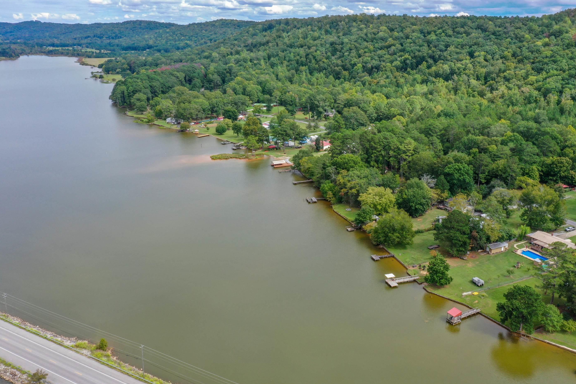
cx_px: 318
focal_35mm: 31
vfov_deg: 42.3
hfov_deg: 60.2
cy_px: 204
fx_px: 496
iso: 100
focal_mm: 10.26
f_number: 9
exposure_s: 1/100
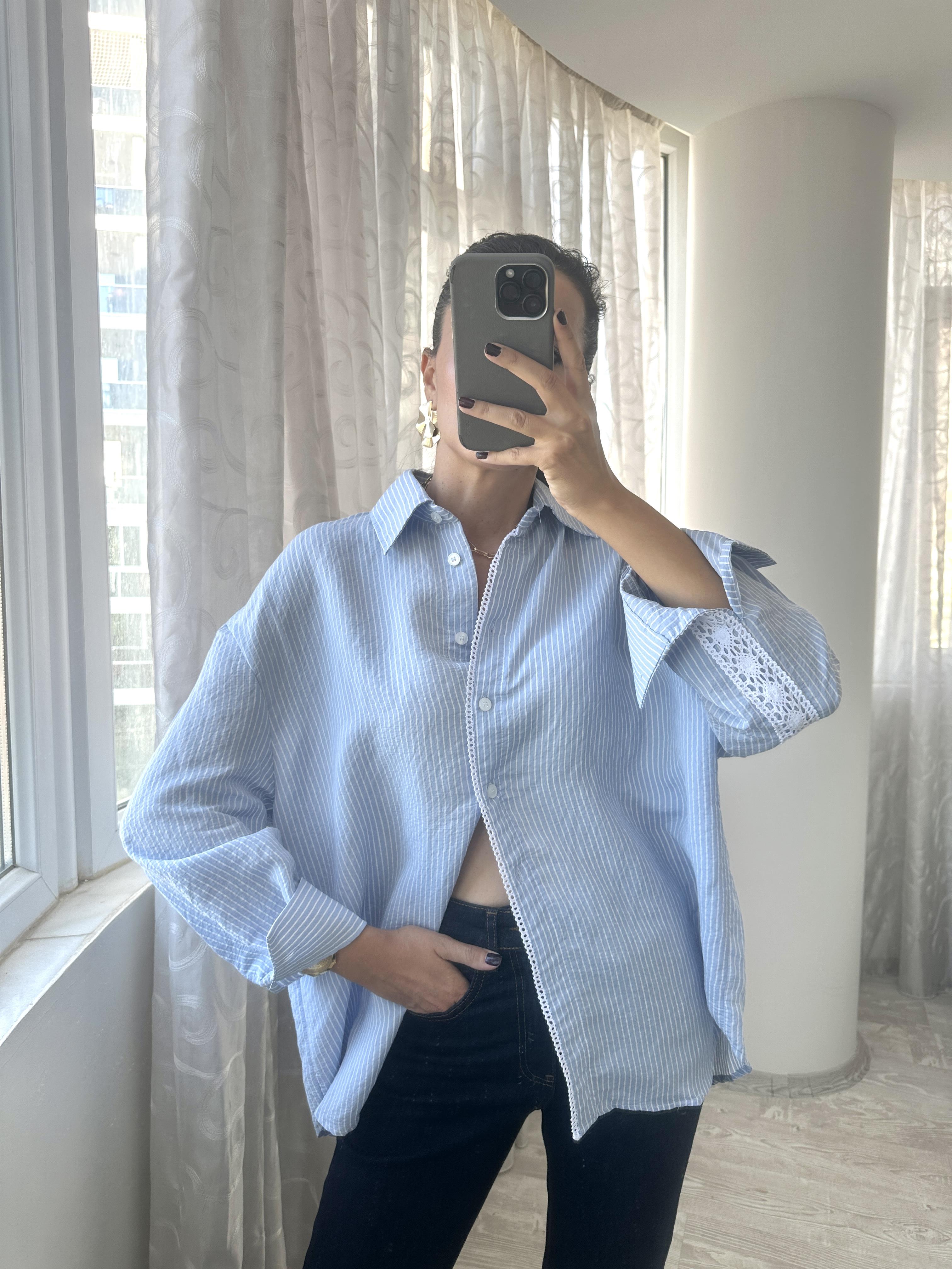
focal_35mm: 24
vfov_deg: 71.6
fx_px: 880
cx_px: 476
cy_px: 634
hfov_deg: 56.8
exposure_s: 1/213
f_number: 1.78
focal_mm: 6.86
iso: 64
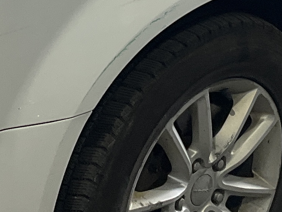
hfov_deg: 12.7
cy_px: -95
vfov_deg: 9.3
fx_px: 1263
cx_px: 147
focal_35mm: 155
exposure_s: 1/120
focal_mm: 3
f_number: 1.8
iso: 32
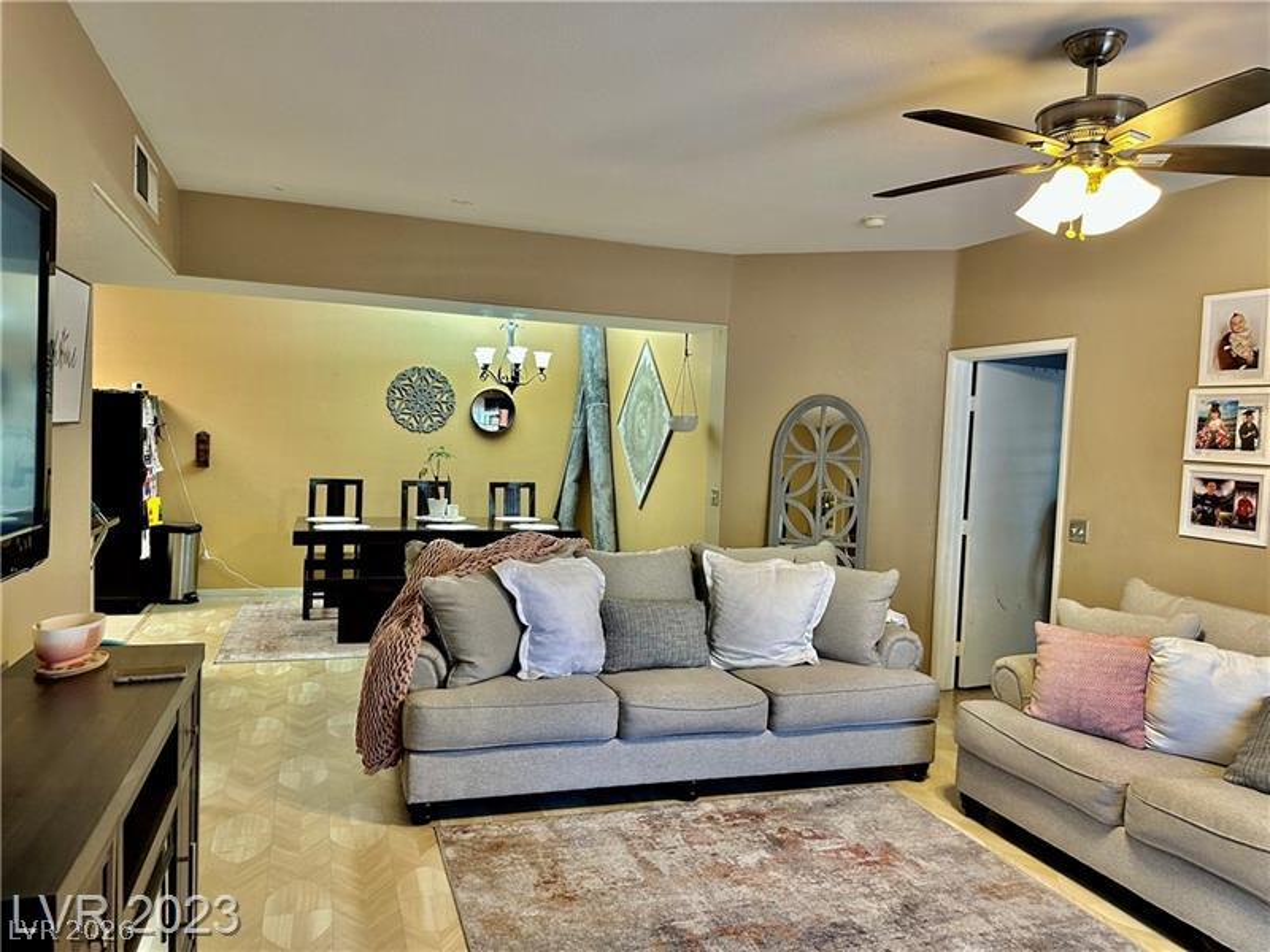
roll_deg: -2.0
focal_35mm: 24
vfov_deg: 56.8
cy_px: 476
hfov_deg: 71.6
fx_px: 881
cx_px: 635
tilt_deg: -1.7
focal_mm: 6.86
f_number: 1.78
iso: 250
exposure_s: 1/60
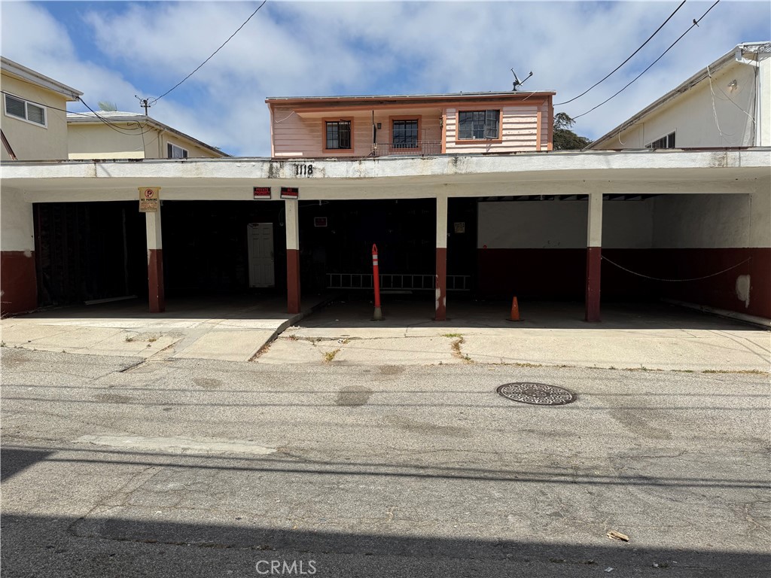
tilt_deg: -5.0
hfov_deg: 71.6
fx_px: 535
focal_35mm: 24
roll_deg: +0.2
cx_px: 386
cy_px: 289
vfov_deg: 56.8
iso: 80
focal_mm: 6.76
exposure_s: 1/6410
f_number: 1.78
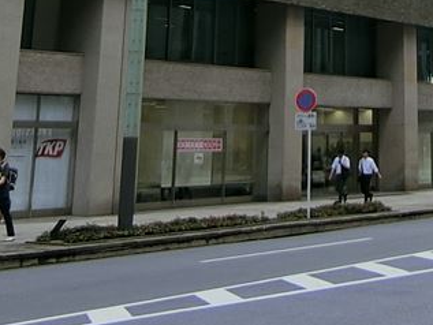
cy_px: -266
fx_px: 1201
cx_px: 456
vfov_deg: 13.7
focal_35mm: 96
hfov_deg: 19.7
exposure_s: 1/640
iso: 80
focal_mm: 4.06
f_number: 2.7
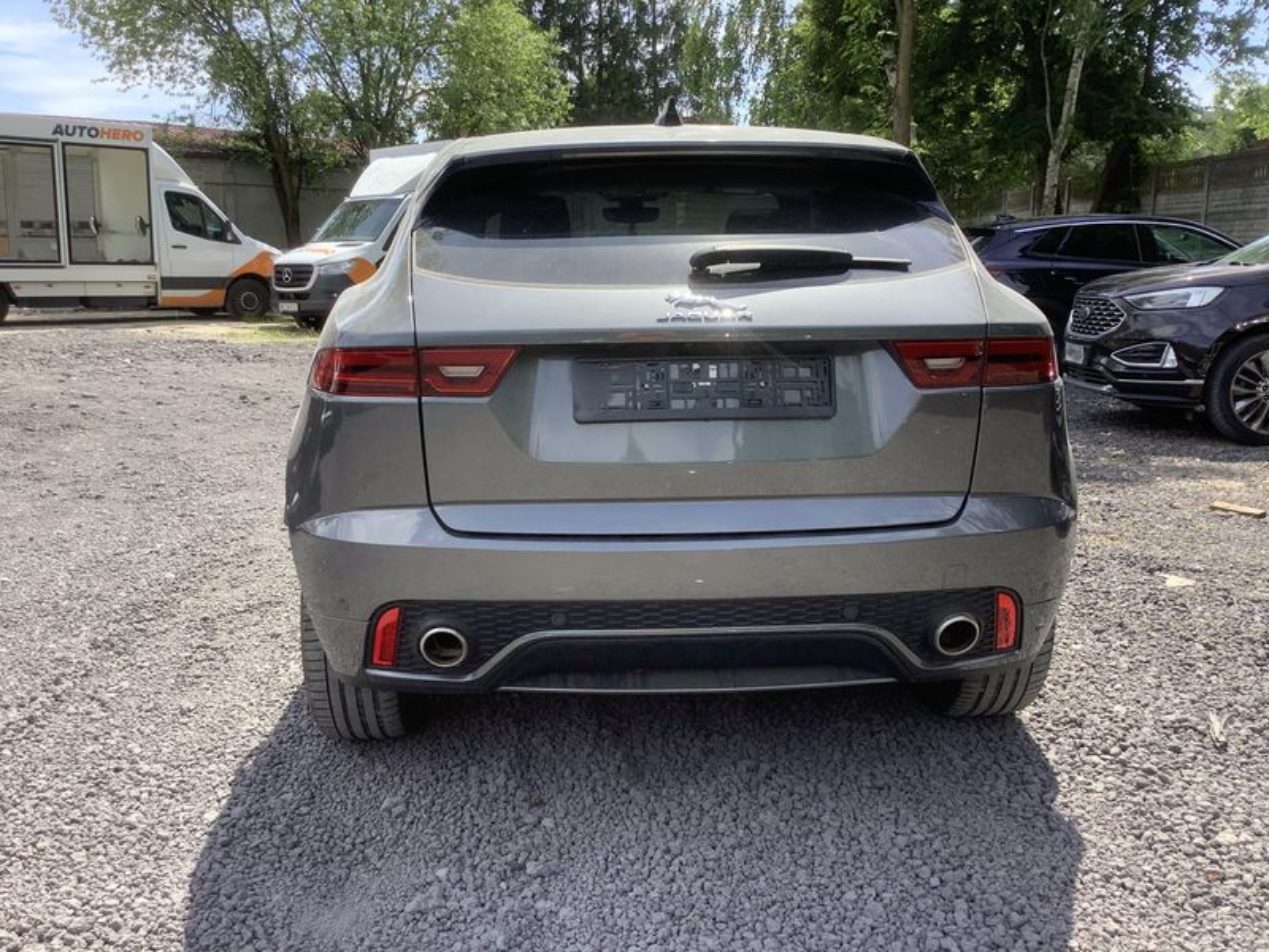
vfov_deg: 45.4
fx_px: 1136
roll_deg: -1.2
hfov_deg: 58.4
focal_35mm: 31
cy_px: 476
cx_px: 634
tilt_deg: -7.6
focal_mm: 3.3
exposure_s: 1/364
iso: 25
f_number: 2.4
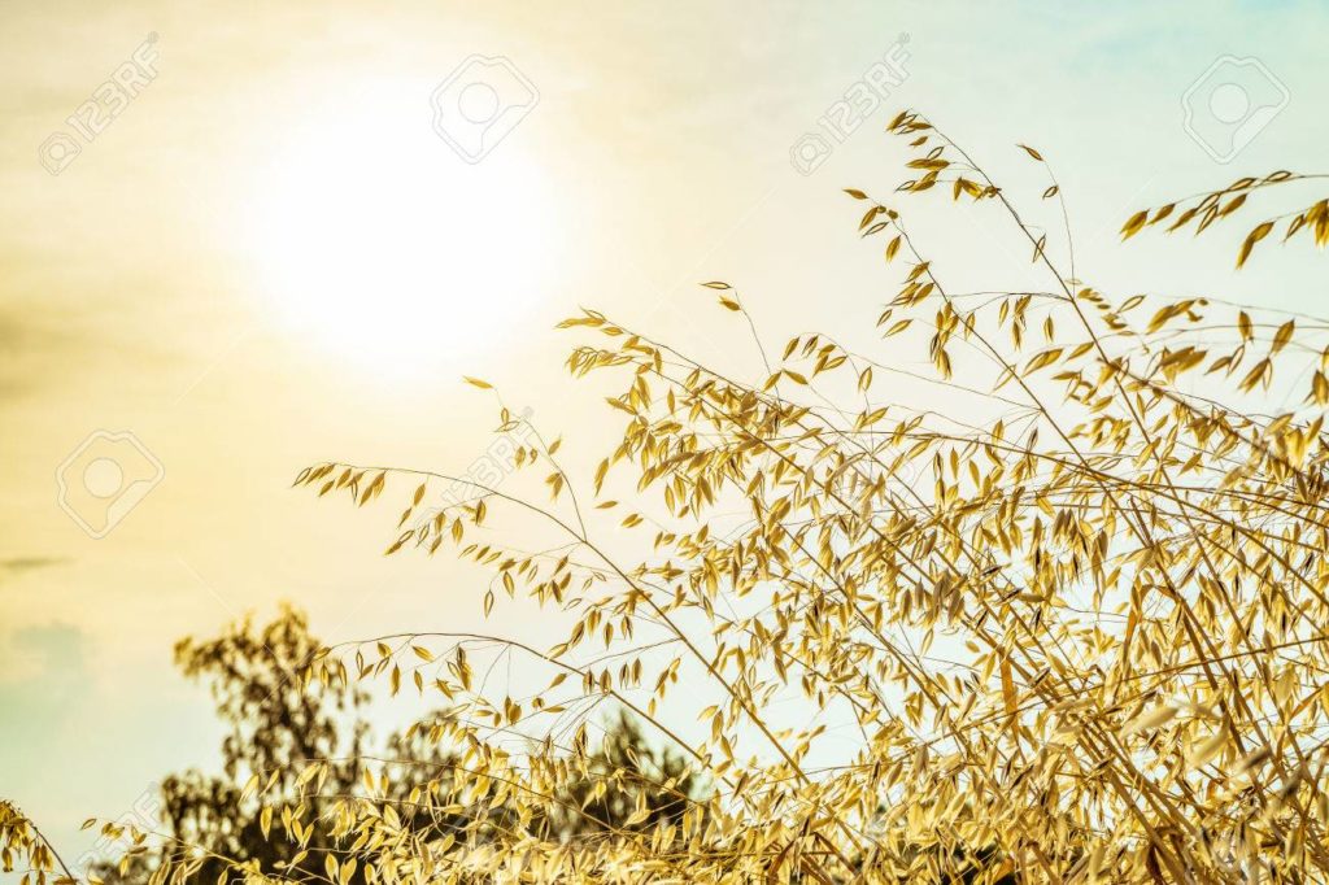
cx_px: 664
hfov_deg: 27.0
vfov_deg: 18.2
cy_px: 442
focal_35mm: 75
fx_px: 2768
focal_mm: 50
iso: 400
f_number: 8
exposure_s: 1/2000
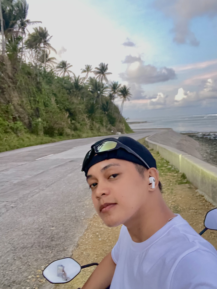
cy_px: 144
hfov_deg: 46.8
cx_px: 108
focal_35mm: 30
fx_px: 251
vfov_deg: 60.0
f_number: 2.2
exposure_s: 1/19
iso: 800
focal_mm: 2.71
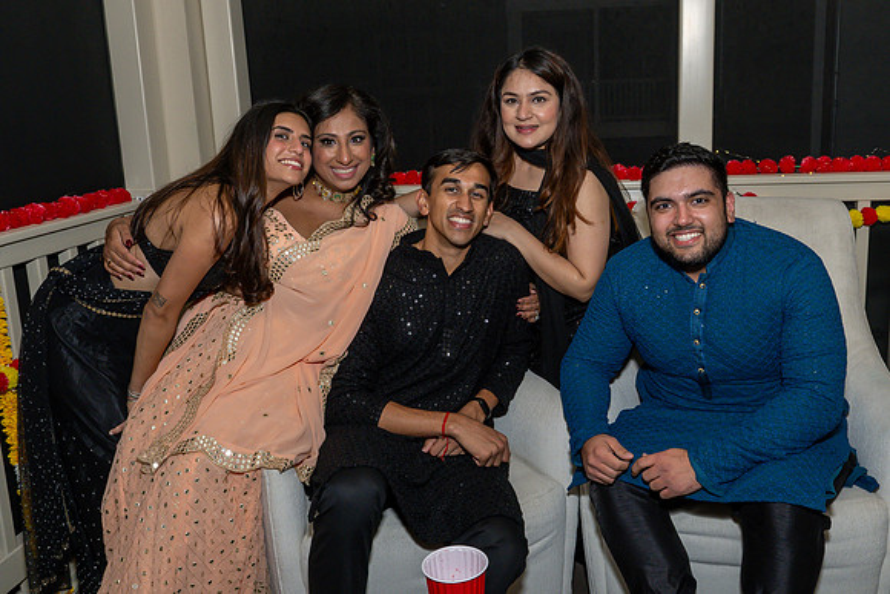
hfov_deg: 57.5
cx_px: 496
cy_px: 262
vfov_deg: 40.3
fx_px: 809
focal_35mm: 33
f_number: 8
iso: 800
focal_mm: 19
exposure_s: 1/250
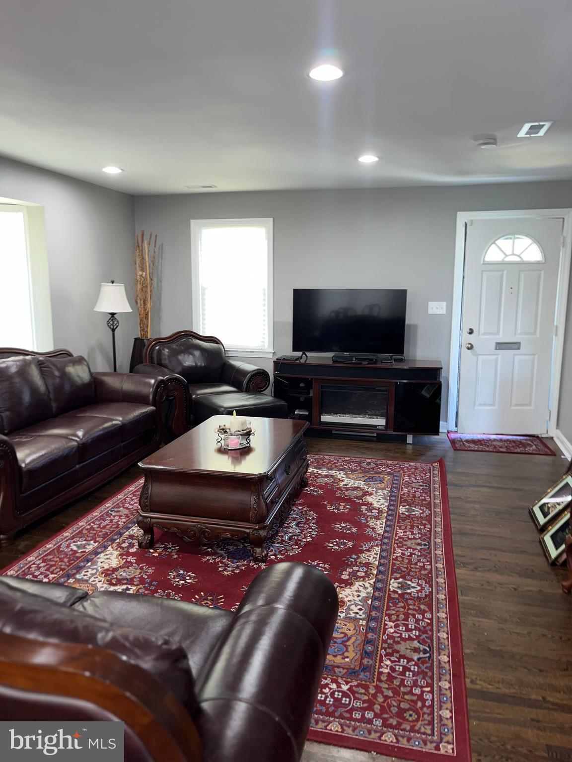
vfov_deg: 67.3
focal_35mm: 26
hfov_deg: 53.1
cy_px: 381
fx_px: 573
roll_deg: +0.6
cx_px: 286
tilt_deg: -9.8
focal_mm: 5.1
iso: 40
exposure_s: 1/17
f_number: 1.6
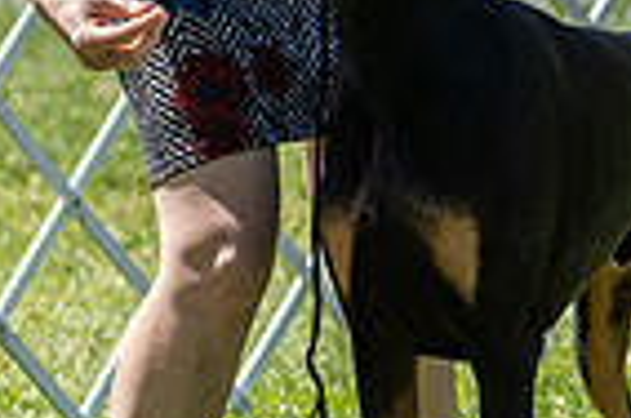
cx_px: 422
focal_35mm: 426
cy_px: -153
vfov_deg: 3.2
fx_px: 7450
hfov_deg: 4.8
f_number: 4
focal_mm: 104
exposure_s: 1/1250
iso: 320
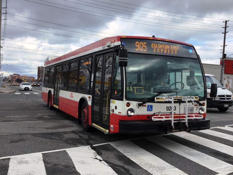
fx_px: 242
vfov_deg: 39.6
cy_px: 91
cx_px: 117
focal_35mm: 36
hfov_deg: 51.4
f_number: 2.4
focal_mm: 3.3
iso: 25
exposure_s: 1/849
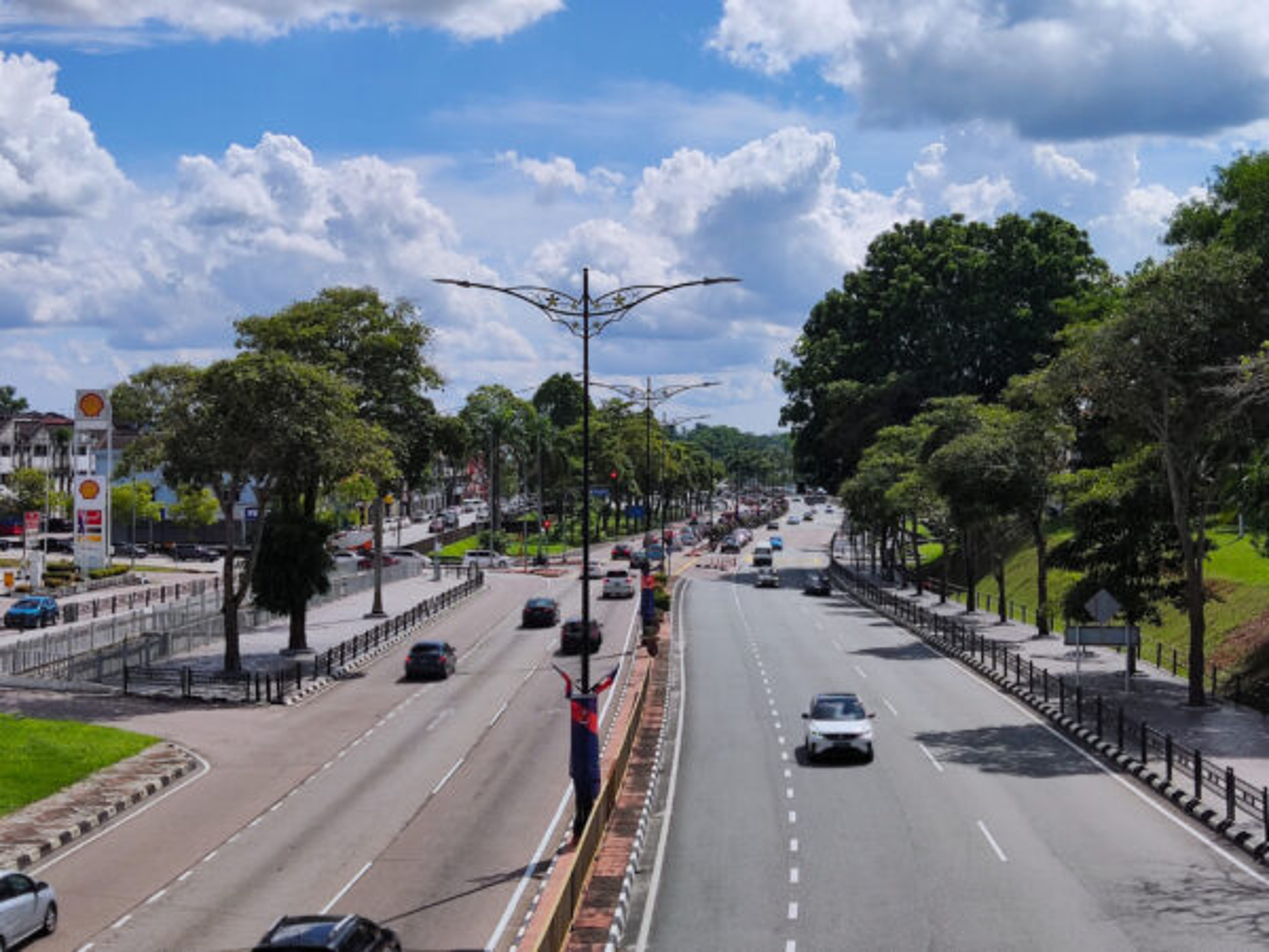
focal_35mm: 51
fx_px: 1870
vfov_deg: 28.6
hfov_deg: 37.5
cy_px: 476
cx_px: 634
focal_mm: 4.71
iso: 50
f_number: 1.79
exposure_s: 1/2777
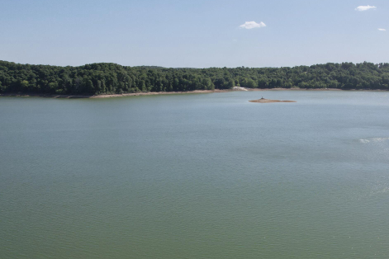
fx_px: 378
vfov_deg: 37.5
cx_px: 250
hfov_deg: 53.6
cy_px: 171
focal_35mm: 35
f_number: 2.8
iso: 130
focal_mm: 8.38
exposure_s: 1/2500
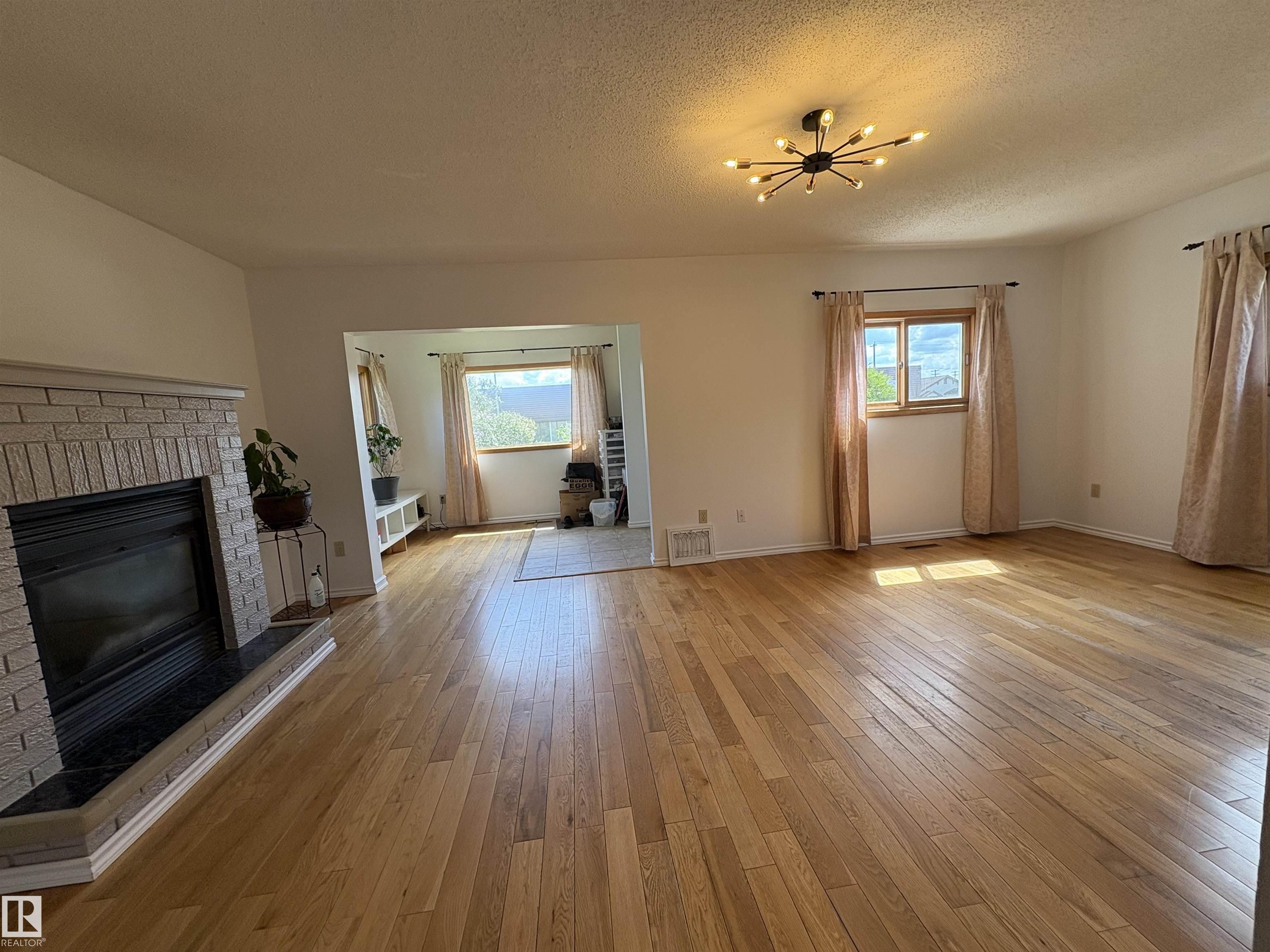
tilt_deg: -6.5
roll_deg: +4.1
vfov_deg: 85.7
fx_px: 514
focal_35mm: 14
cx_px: 635
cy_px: 476
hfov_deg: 102.1
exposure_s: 1/150
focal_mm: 2.22
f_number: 2.2
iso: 64
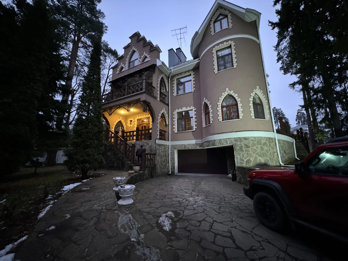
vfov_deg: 85.7
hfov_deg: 102.1
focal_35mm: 14
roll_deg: +0.6
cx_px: 174
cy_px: 130
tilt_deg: +11.5
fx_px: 141
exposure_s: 1/33
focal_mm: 2.22
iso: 1000
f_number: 2.2
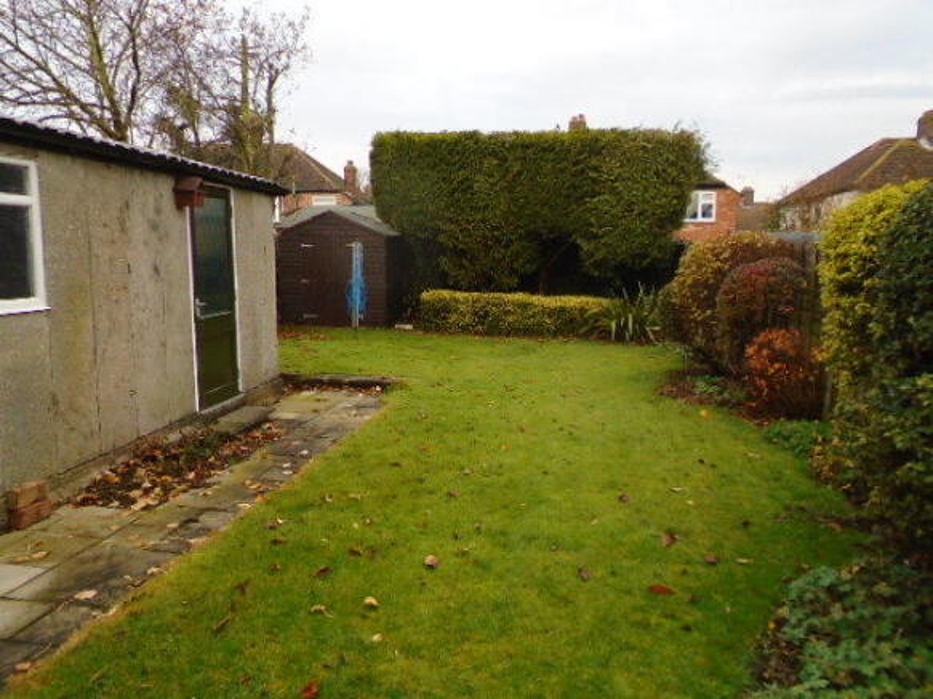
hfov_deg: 67.3
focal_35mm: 26
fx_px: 701
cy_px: 350
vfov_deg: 53.0
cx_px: 466
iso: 400
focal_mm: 4.6
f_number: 3.2
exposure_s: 1/500
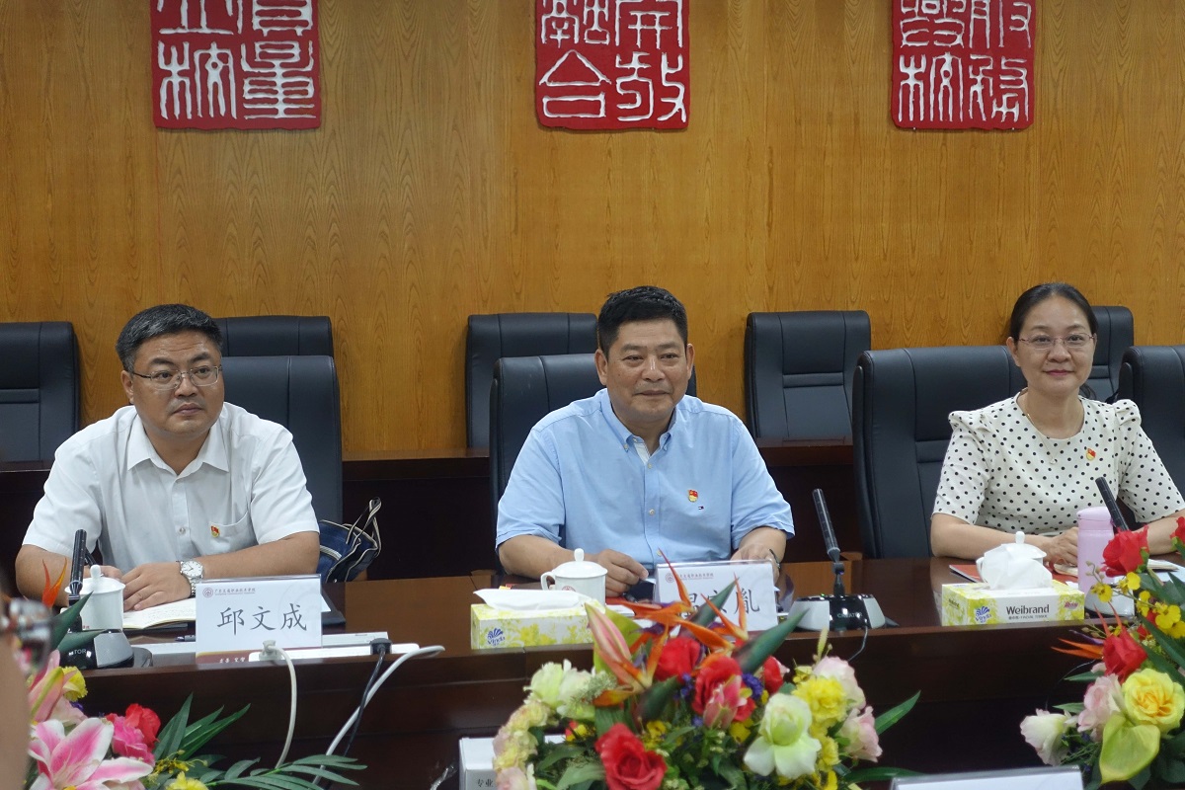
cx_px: 592
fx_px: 1679
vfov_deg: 26.5
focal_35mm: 51
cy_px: 395
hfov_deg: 38.9
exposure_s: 1/40
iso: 800
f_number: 2.8
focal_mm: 18.7
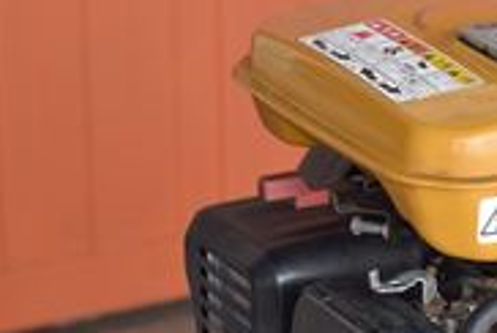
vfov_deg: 6.1
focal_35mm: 226
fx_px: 3130
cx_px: 584
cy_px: 363
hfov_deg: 9.0
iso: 1250
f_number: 6.3
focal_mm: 55
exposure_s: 1/320
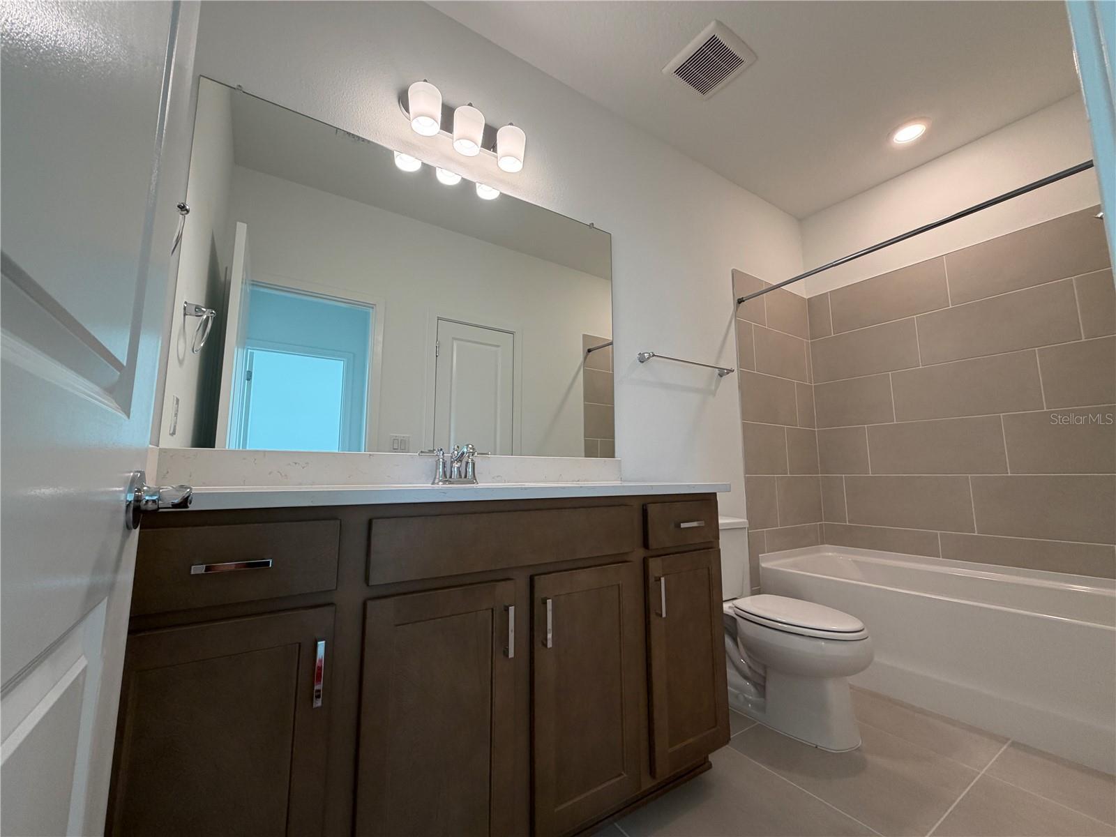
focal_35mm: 14
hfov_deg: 102.1
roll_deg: +0.3
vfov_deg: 85.7
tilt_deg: +7.9
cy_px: 418
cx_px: 558
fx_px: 451
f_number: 2.2
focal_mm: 2.22
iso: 160
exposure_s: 1/120
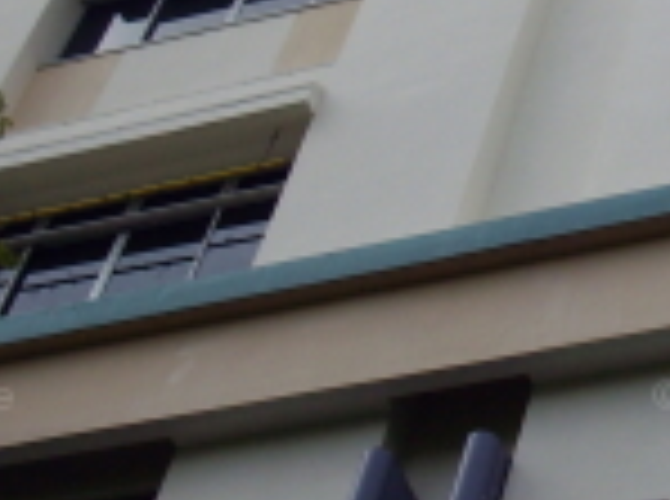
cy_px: -50
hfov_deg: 13.6
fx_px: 2645
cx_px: 989
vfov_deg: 10.6
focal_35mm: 137
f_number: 2.8
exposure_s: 1/400
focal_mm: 6.2
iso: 80
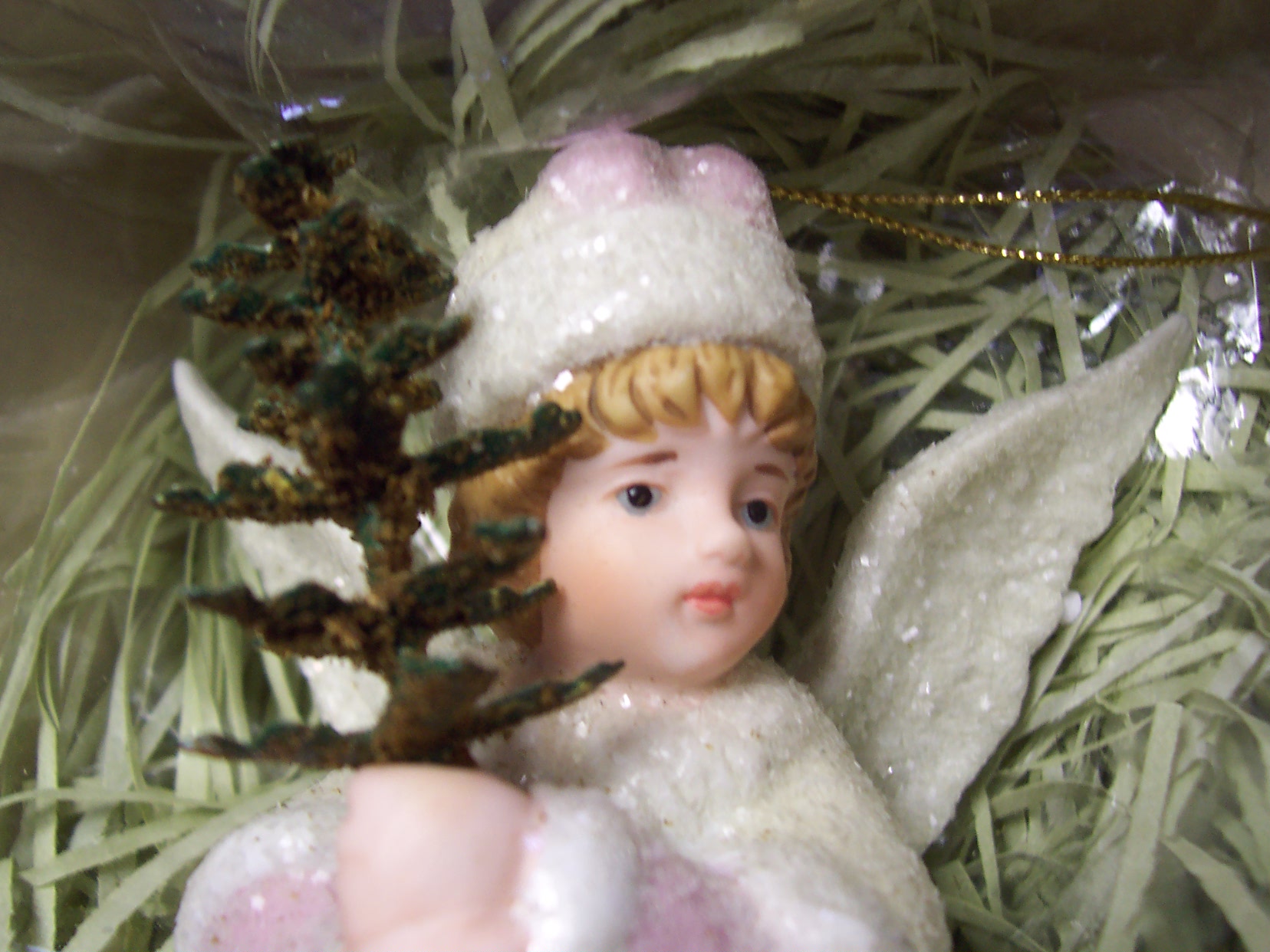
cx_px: 635
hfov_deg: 50.1
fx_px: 1357
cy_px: 476
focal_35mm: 37
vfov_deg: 38.7
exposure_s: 1/45
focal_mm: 5.6
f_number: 2.8
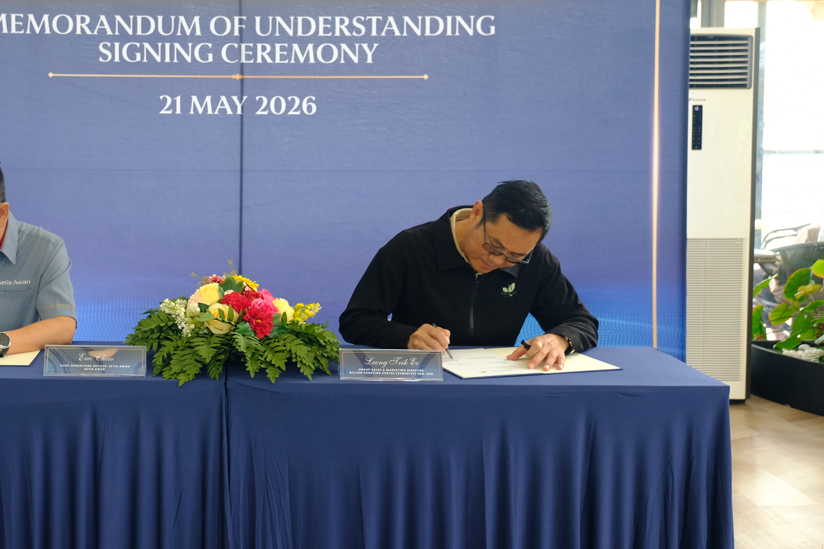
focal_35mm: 44
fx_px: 1007
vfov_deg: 30.1
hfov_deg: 43.3
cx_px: 221
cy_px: 157
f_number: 2.8
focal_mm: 19.4
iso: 400
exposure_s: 1/120
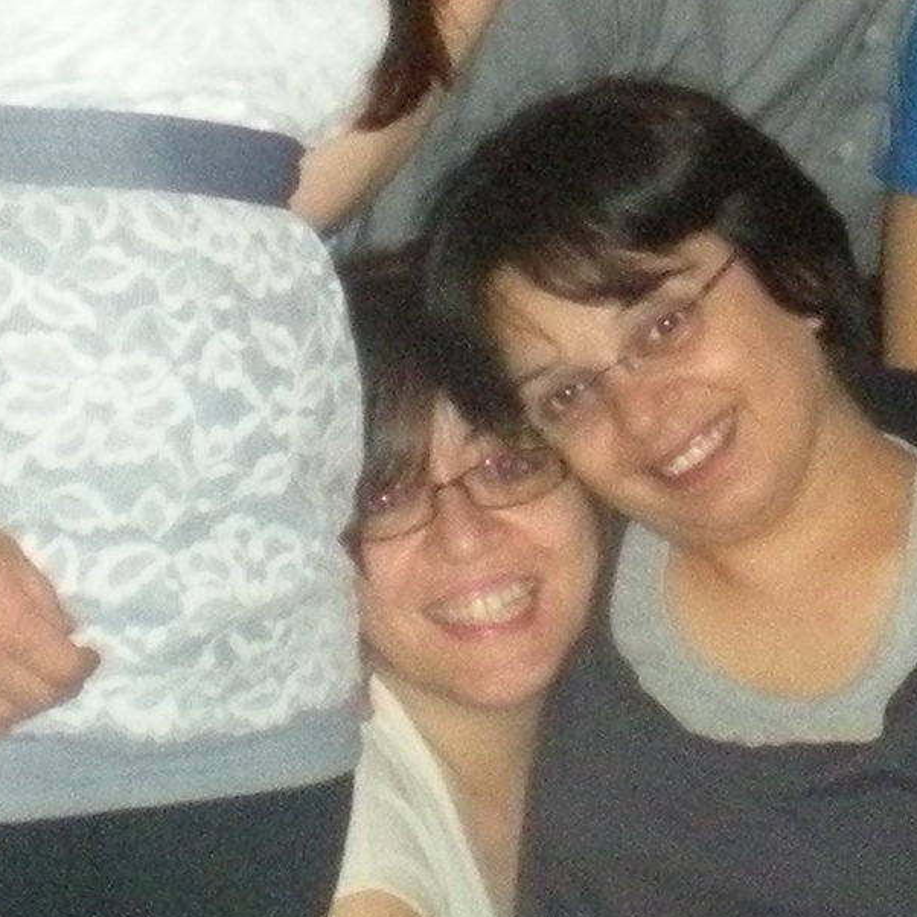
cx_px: 984
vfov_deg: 9.6
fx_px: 5455
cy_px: 46
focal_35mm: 182
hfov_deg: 9.5
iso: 493
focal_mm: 6.3
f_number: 3.1
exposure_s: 1/60
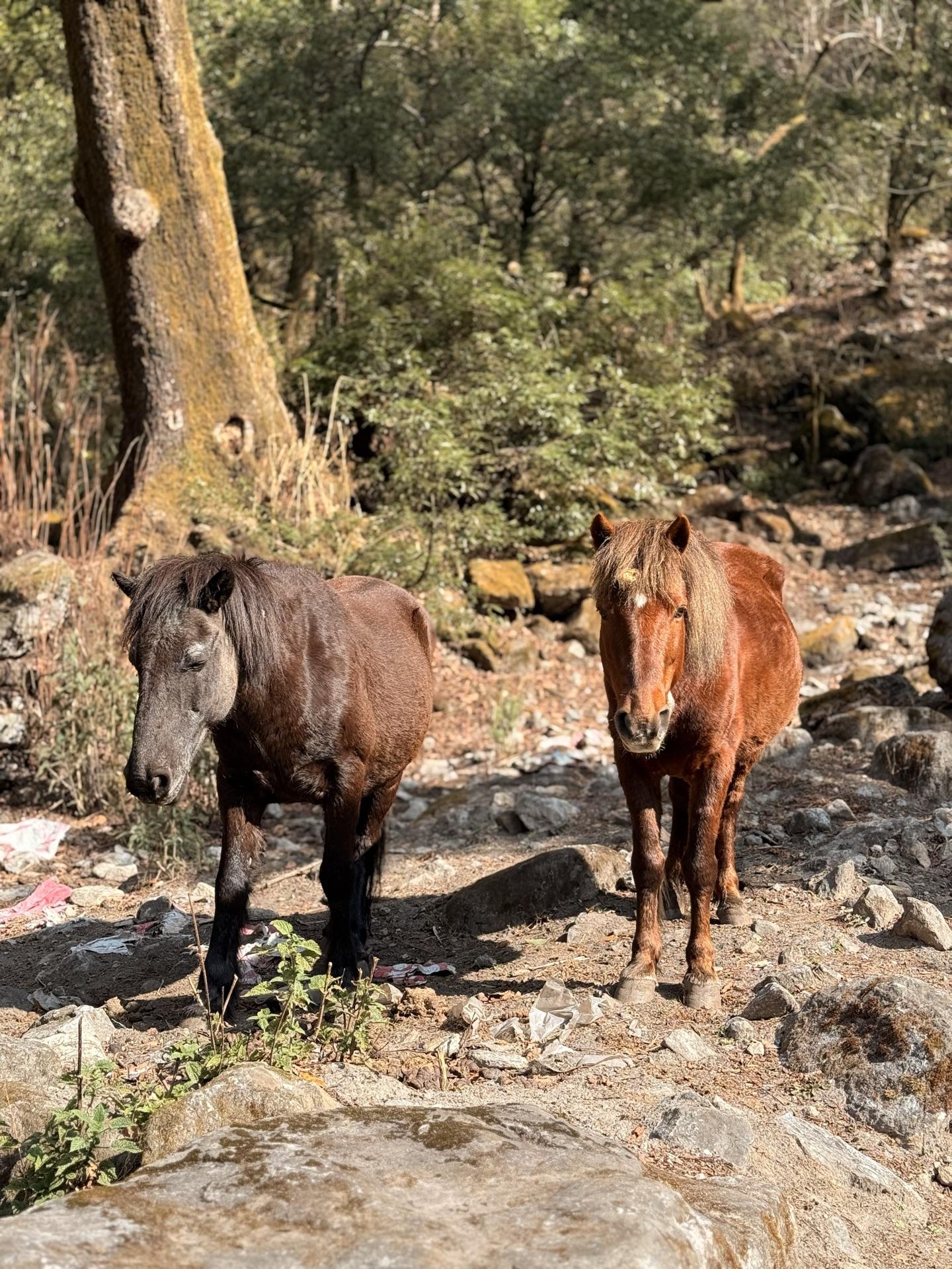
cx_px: 476
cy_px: 634
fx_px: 1760
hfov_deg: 30.3
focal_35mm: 48
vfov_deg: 39.7
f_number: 1.78
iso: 80
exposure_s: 1/1330
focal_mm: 6.76
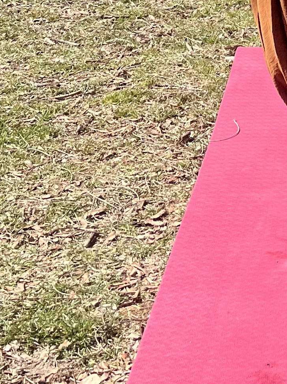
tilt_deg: -0.8
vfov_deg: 15.8
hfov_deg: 13.2
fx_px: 1205
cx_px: 351
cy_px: -275
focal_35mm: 109
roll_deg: +2.1
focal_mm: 5.1
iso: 50
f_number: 1.6
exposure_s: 1/2137
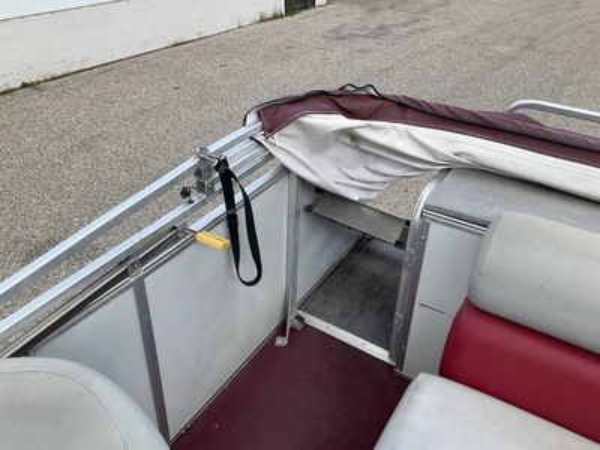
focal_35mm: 29
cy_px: 225
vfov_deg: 48.2
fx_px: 503
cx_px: 300
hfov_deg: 61.7
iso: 25
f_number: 1.8
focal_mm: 3
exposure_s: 1/739
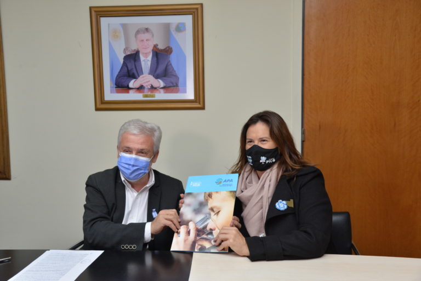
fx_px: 445
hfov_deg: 50.7
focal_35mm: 38
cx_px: 210
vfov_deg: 35.1
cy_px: 140
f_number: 5.6
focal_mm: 38
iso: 1600
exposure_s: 1/200
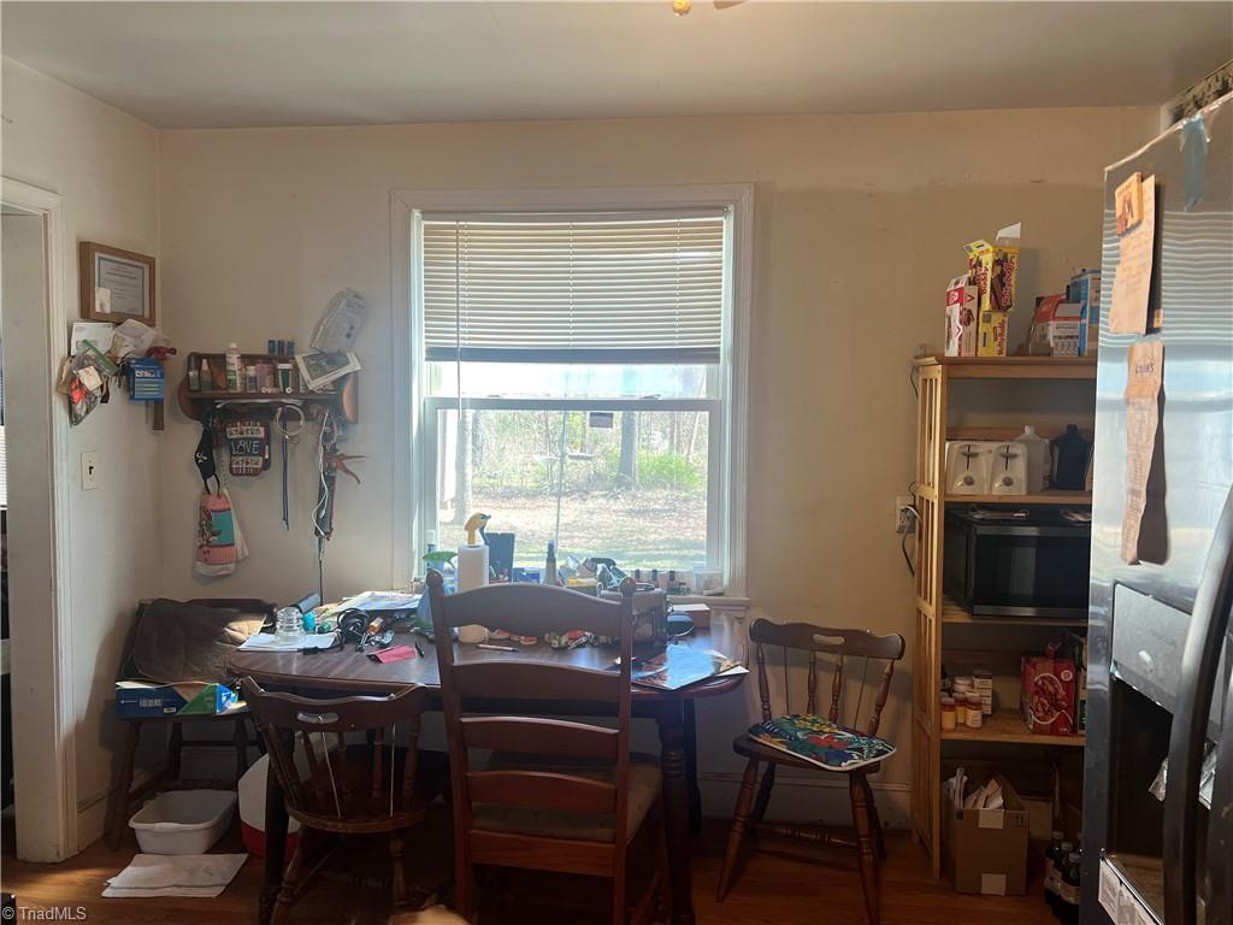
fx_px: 926
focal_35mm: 26
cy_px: 462
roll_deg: -0.6
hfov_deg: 67.3
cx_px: 616
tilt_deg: -4.3
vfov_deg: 53.1
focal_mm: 5.7
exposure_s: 1/120
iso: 100
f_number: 1.5
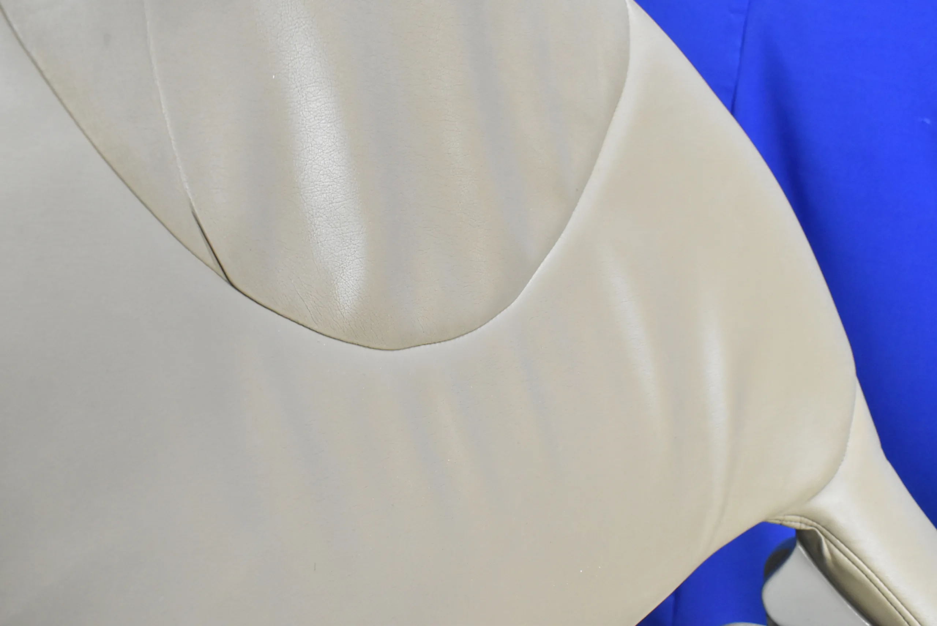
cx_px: 468
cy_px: 313
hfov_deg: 57.2
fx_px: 860
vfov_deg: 40.0
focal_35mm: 33
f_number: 8
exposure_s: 1/40
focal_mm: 22
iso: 3200
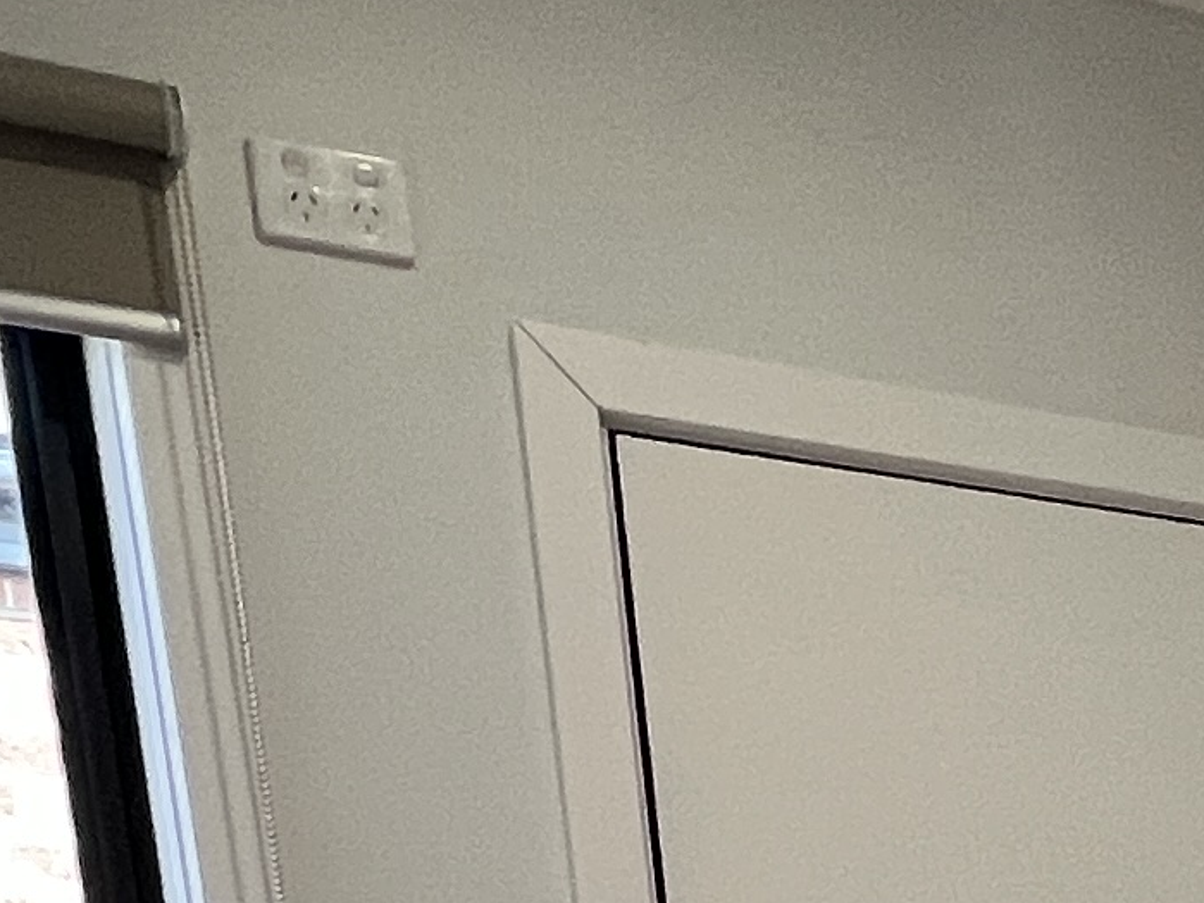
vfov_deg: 15.0
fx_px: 2608
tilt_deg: -13.1
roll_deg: +1.4
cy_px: 1925
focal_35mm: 75
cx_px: 1910
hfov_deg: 21.1
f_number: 1.8
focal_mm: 1.57
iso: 100
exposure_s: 1/100
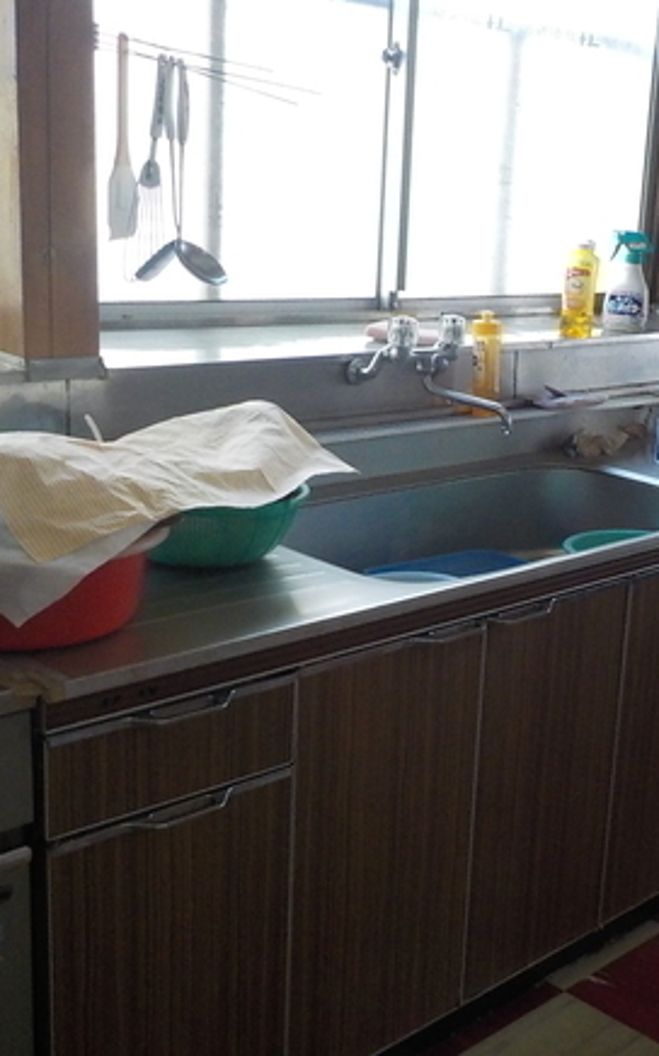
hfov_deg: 27.0
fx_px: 1324
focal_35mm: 46
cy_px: 556
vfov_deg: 43.5
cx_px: 586
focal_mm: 4.1
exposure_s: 1/30
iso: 320
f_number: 3.3
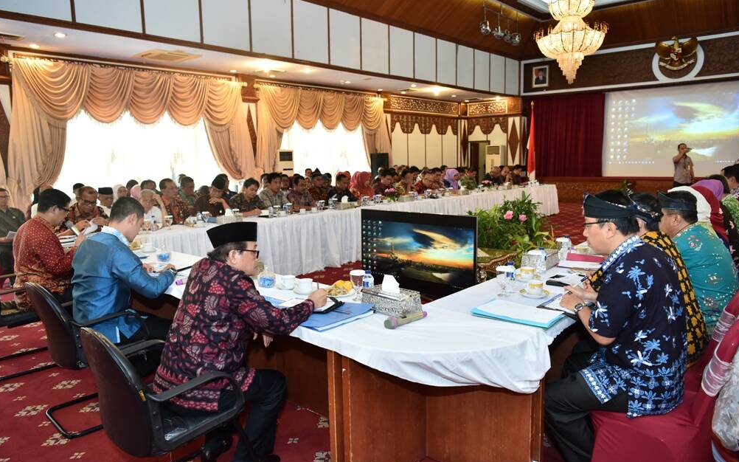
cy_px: 228
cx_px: 371
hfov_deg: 72.6
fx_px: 503
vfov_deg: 49.3
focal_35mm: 25
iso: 800
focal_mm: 24
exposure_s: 1/100
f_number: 2.8
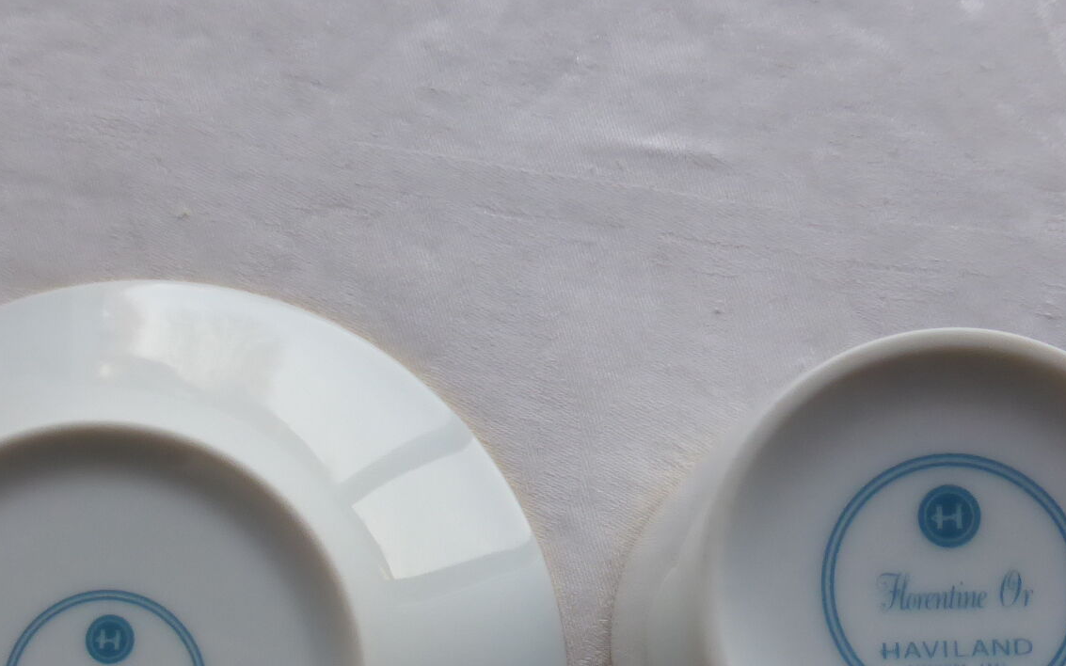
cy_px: 658
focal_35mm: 46
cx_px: 476
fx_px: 1336
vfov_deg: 26.6
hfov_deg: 43.4
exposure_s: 1/60
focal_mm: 4.3
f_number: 3.3
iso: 320
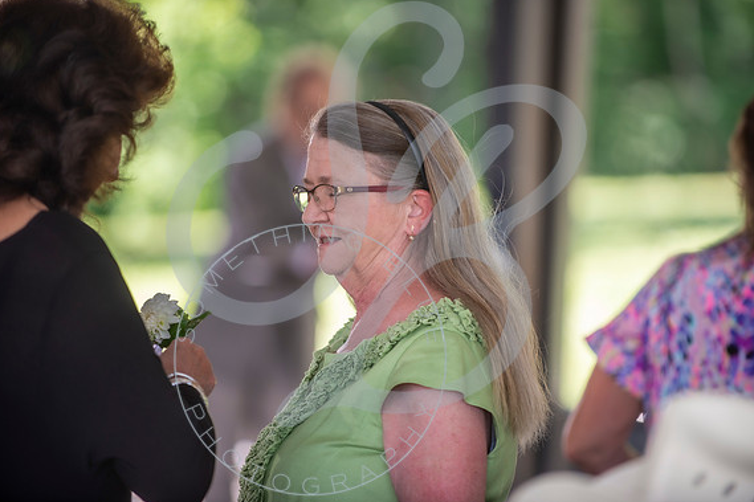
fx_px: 4271
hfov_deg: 10.1
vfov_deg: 6.7
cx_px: 376
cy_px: 248
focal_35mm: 204
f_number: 2.8
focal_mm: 200
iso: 200
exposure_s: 1/200
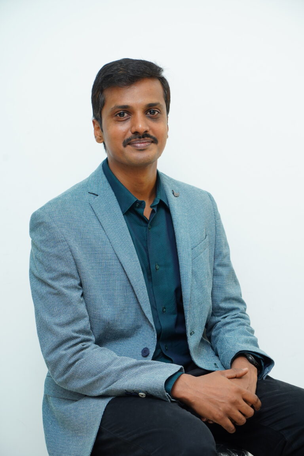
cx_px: 152
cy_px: 228
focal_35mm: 69
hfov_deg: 19.7
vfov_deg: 29.2
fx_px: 874
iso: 640
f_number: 5.6
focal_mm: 69
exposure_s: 1/100
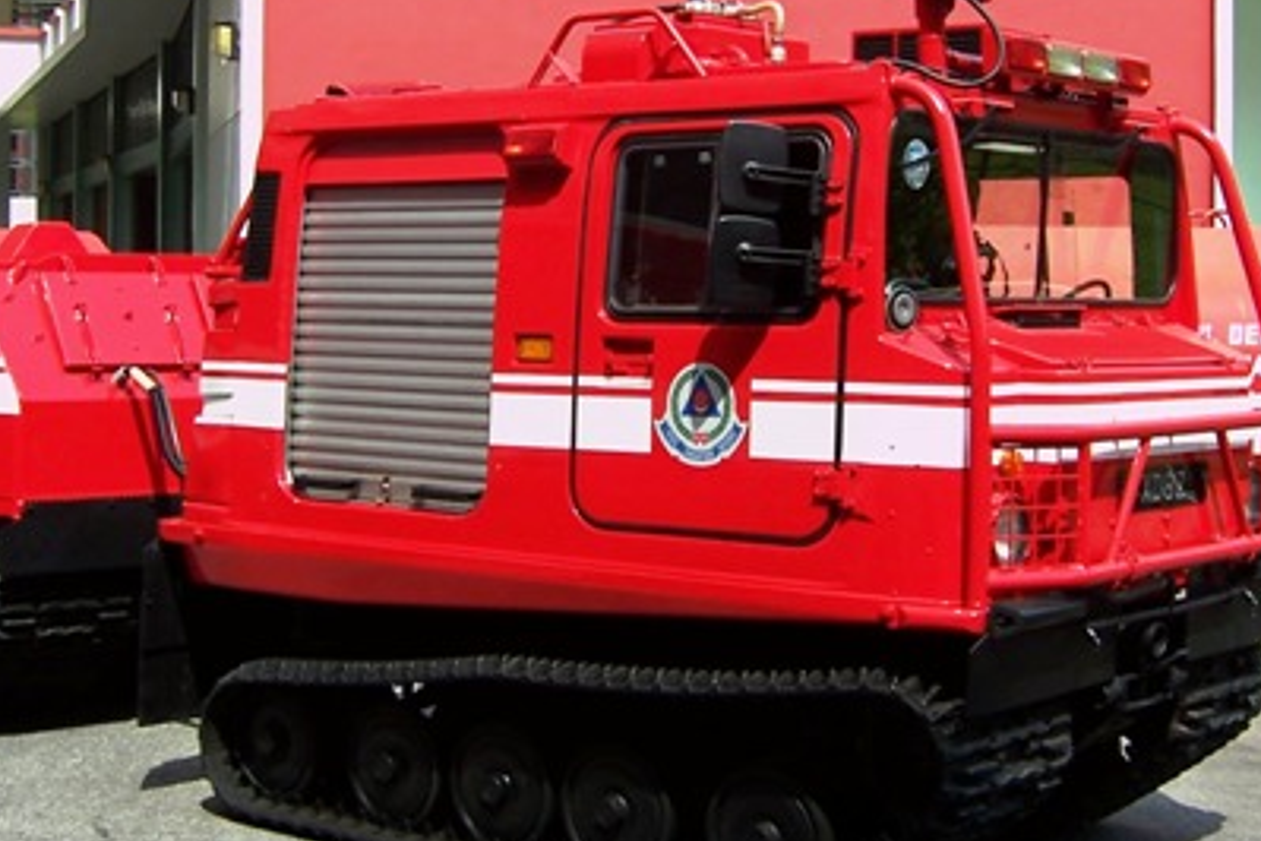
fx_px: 2277
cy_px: 319
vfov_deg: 20.9
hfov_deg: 31.0
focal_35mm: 65
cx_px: 653
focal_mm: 6
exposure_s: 1/250
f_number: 3
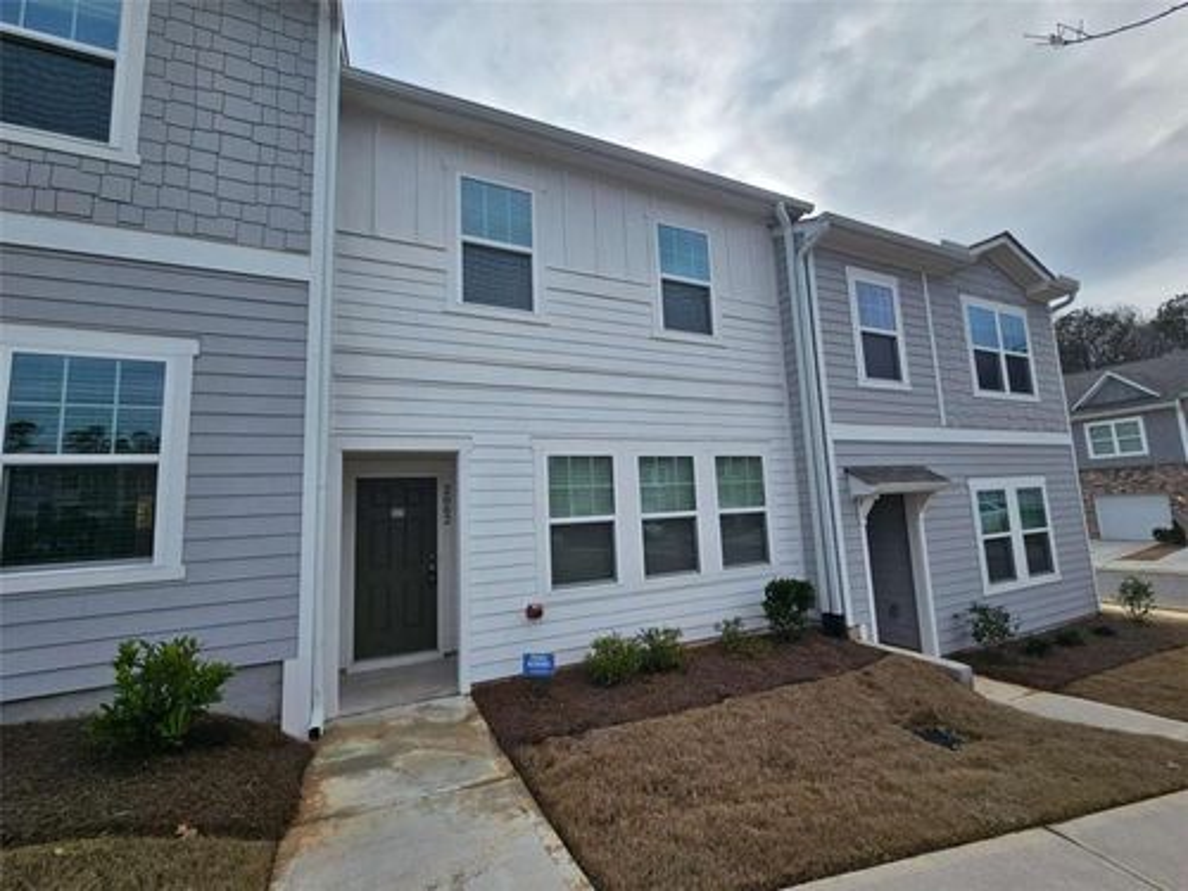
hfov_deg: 106.2
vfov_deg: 89.9
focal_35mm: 13
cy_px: 446
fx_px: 446
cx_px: 594
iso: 50
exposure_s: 1/1636
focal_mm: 2.2
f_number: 2.2
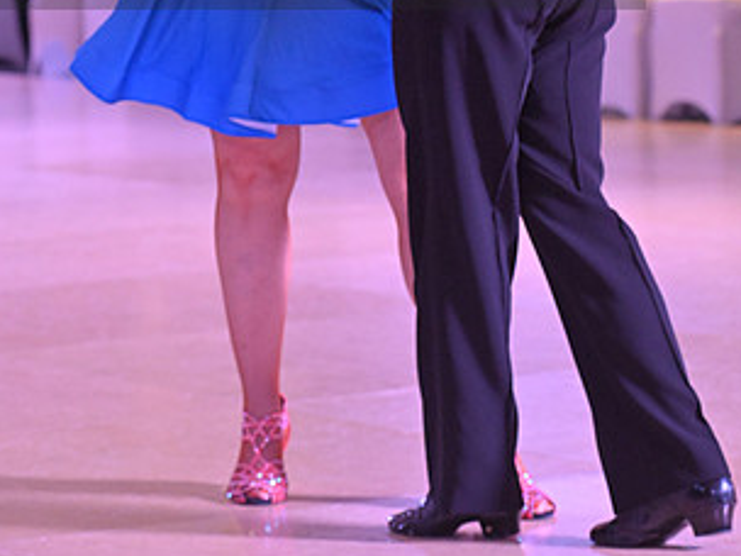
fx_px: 4709
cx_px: 311
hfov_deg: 9.0
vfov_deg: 6.7
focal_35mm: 220
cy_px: -71
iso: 5000
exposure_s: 1/400
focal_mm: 120
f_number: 6.3
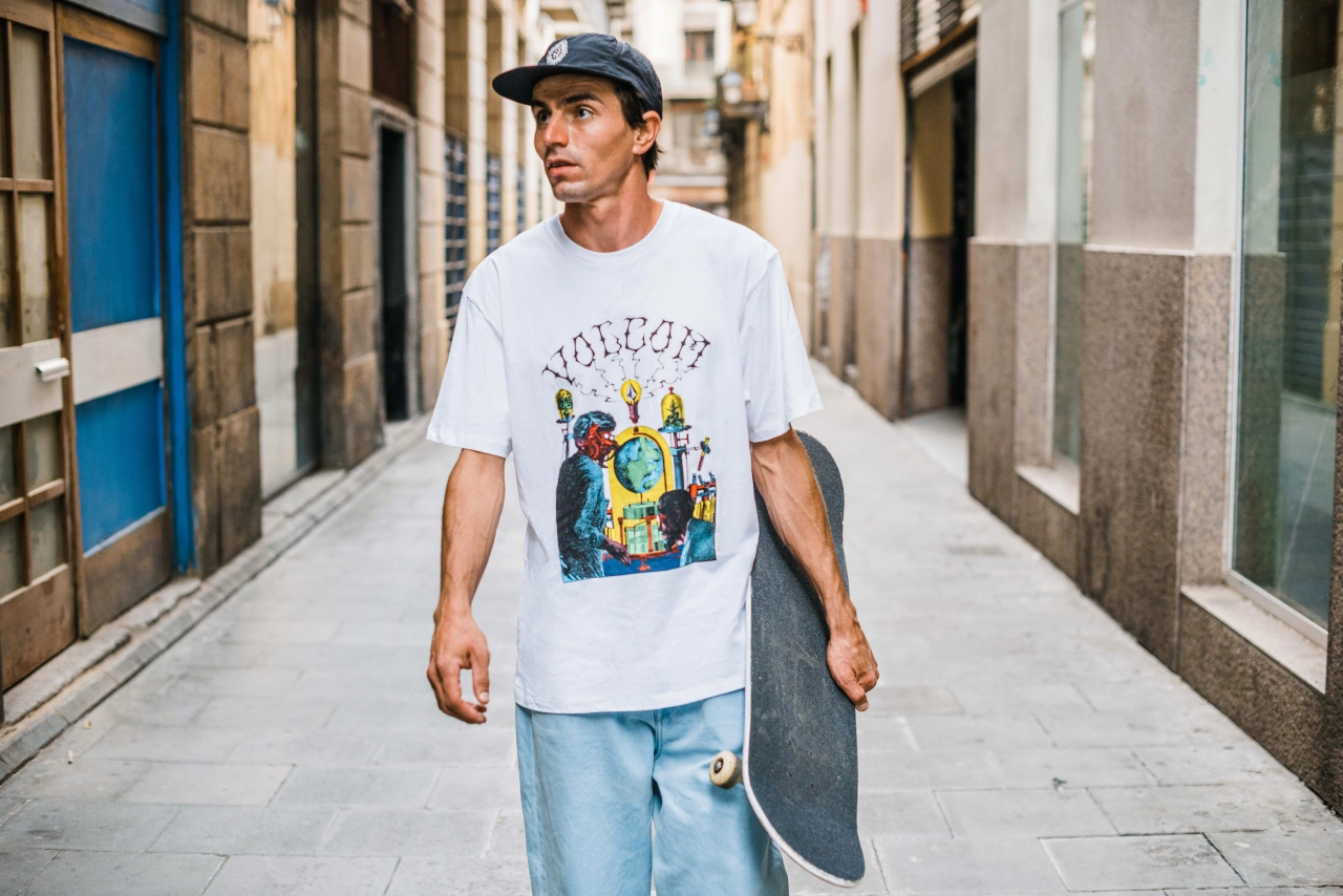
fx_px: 1866
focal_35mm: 50
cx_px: 672
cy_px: 448
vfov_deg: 27.0
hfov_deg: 39.6
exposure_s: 1/400
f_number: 2.8
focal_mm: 50
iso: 400
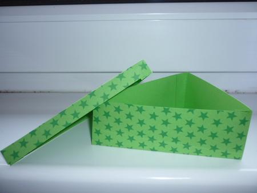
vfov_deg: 43.0
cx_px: 128
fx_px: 245
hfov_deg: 55.3
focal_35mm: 33
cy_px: 96
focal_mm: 5.5
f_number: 2.8
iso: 100
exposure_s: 1/30
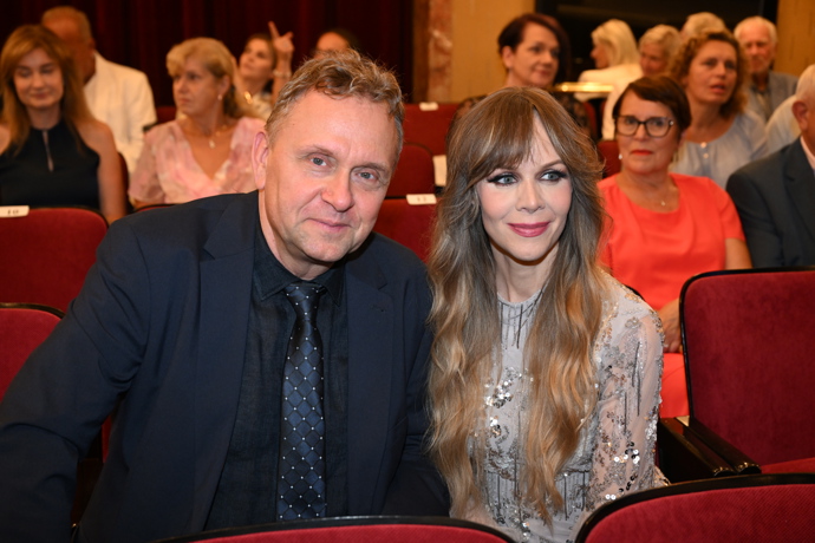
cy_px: 272
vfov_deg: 28.6
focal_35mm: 47
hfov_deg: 41.9
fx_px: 1064
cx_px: 408
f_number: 4.5
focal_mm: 47
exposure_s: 1/125
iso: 2000
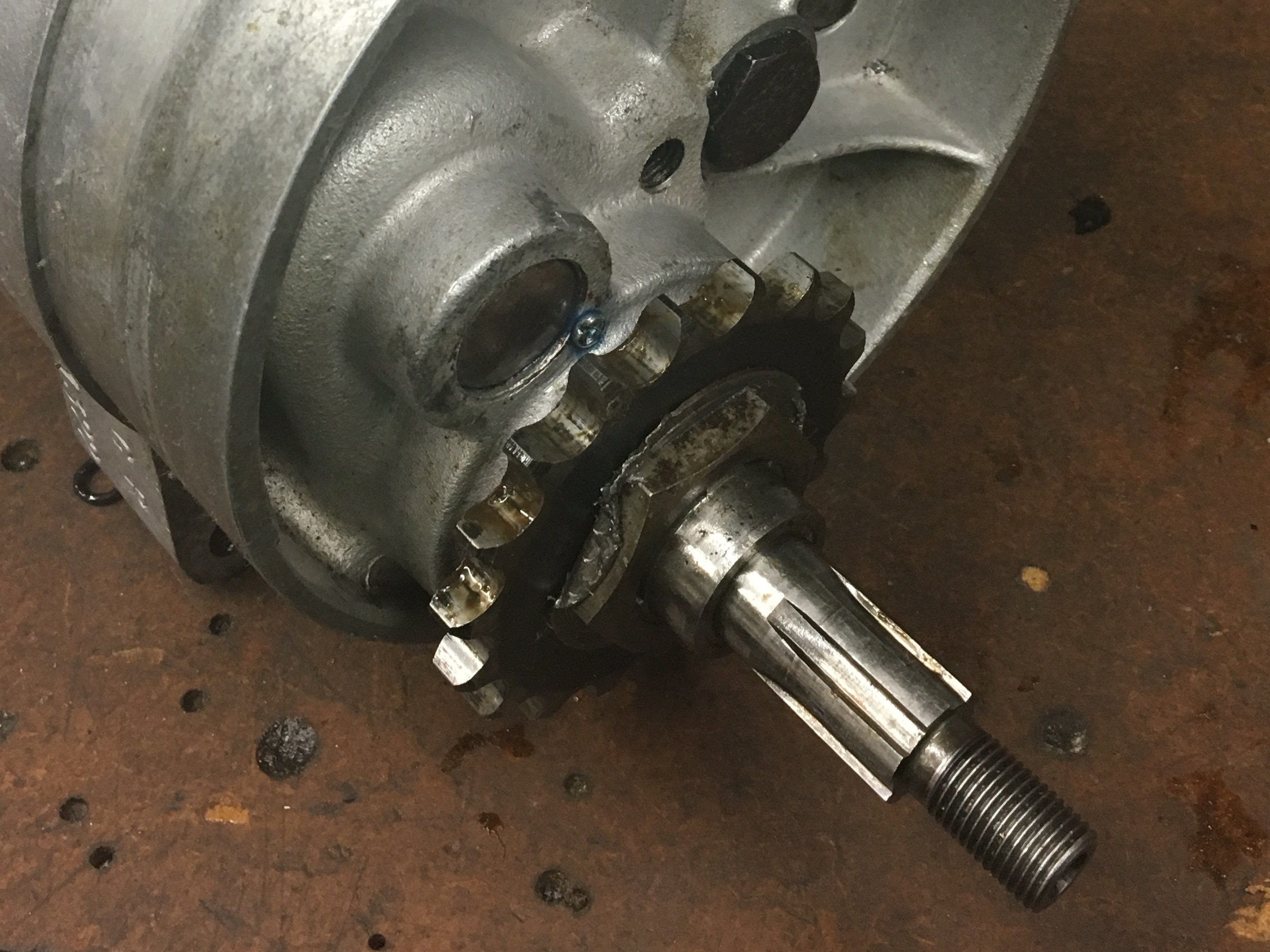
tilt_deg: -45.0
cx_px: 649
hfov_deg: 36.8
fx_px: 1907
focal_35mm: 52
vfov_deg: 27.1
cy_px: 110
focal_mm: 4.15
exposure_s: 1/33
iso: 125
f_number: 2.2
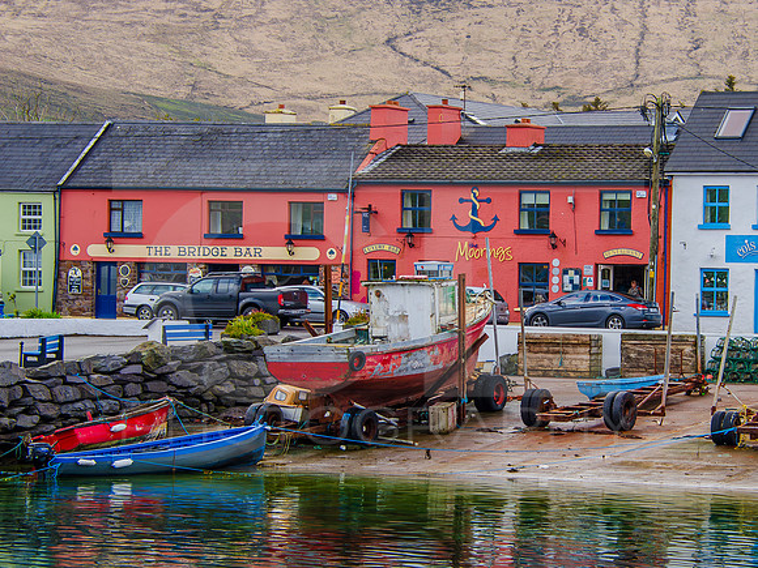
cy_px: 287
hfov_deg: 13.4
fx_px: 3226
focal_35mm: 147
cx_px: 524
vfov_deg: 10.1
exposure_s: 1/200
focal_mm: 72
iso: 320
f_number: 8
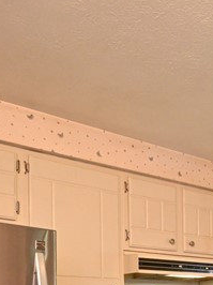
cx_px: 278
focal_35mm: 55
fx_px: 452
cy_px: 310
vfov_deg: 31.3
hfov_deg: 23.4
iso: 3200
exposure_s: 1/15
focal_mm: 14
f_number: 9
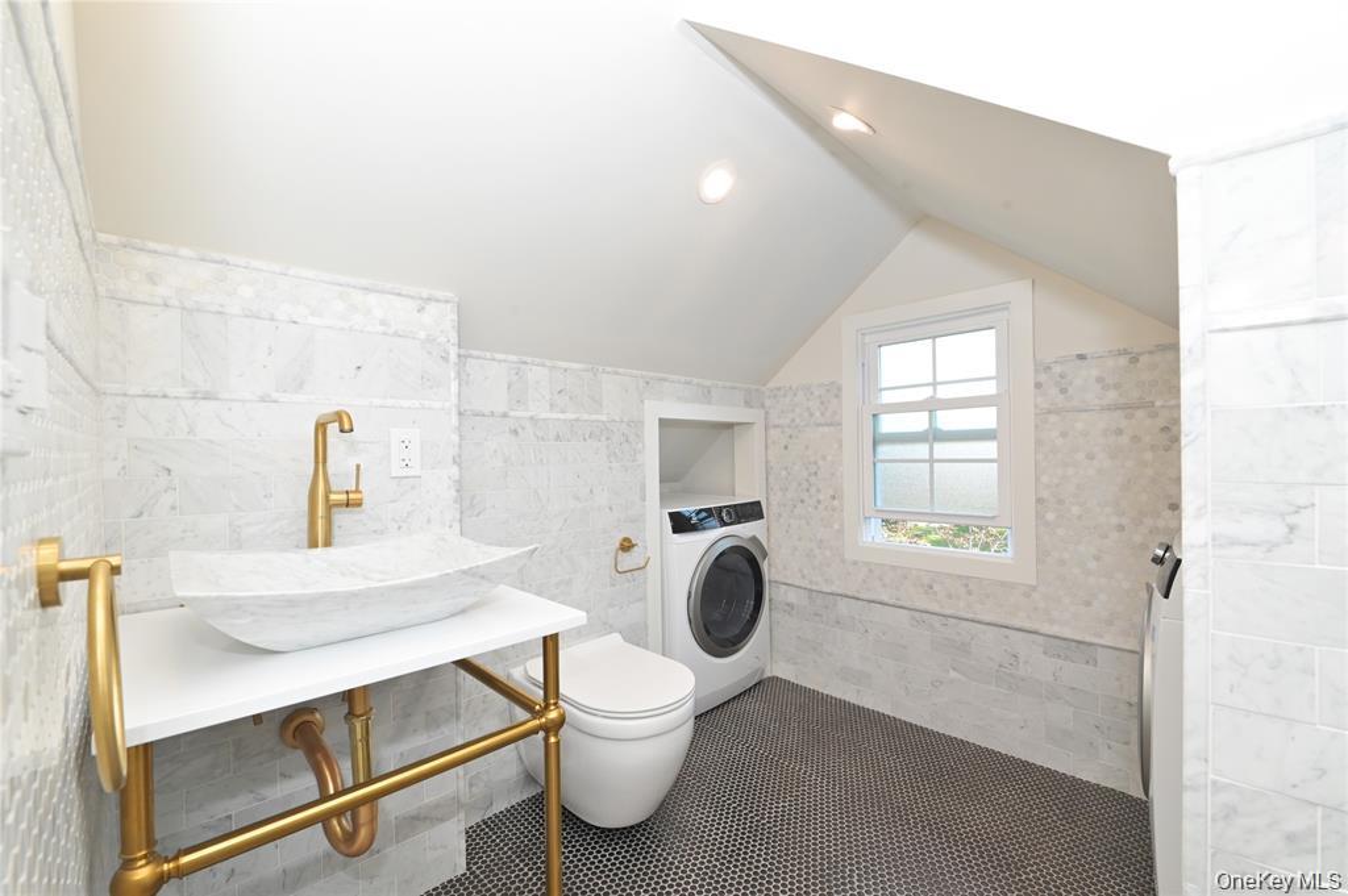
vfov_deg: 81.1
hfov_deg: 104.3
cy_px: 448
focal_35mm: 14
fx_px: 524
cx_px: 674
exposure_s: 1/200
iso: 2500
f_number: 9
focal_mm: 14
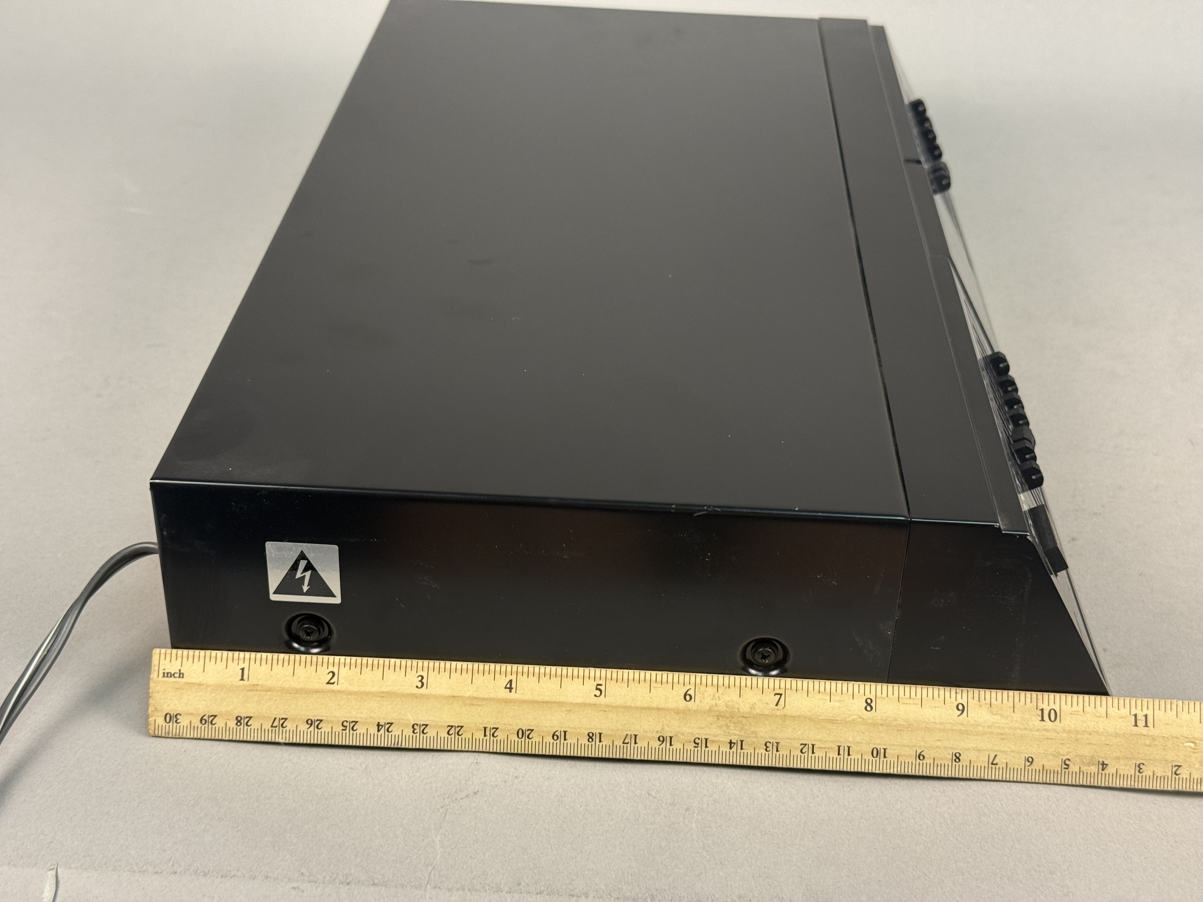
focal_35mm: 48
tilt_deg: -31.9
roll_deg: -1.7
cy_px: 451
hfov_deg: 39.7
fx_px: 1668
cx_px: 602
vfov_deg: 30.3
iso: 80
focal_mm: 6.76
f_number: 1.78
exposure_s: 1/60
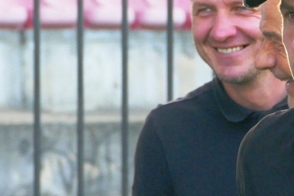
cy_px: 192
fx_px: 4313
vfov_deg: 2.6
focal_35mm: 528
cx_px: 296
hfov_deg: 3.9
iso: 1000
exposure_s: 1/500
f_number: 4
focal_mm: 61.93
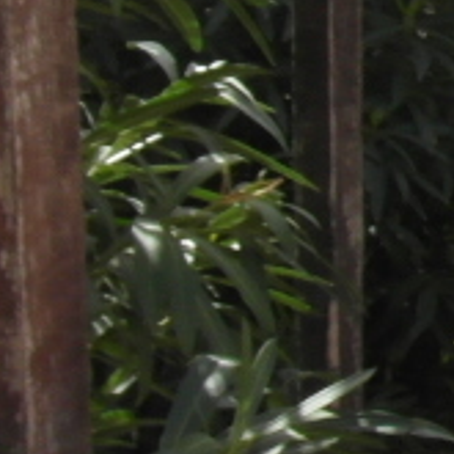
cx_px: 1015
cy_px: 39
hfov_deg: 11.4
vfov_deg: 13.1
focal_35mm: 132
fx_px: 1959
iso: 80
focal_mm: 4
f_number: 4.6
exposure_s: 1/180
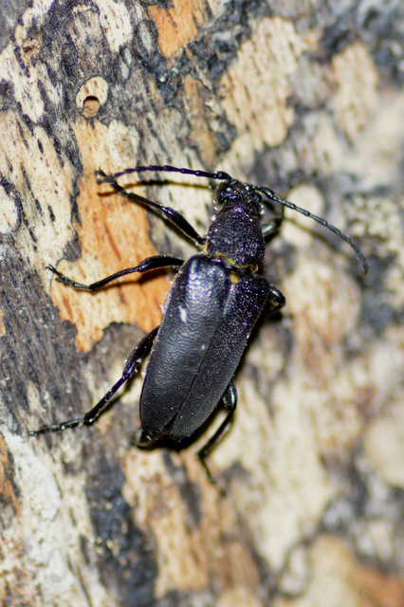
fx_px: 2528
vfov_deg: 13.7
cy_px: 304
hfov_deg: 9.1
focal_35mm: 150
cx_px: 202
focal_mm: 100
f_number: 4.5
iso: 100
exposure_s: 1/200
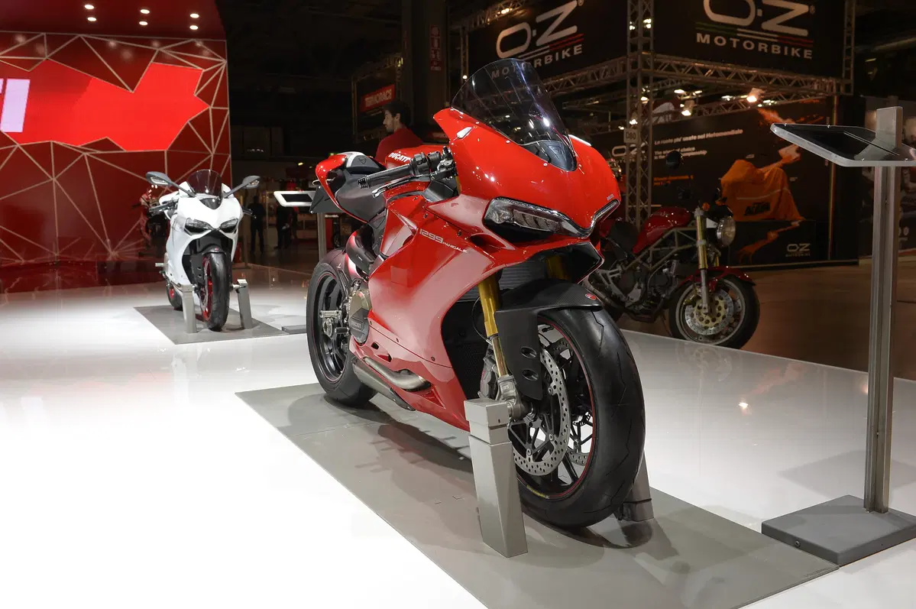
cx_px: 458
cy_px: 304
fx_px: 788
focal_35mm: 31
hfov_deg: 60.3
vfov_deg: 42.2
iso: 800
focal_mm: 31
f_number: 7.1
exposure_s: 1/250
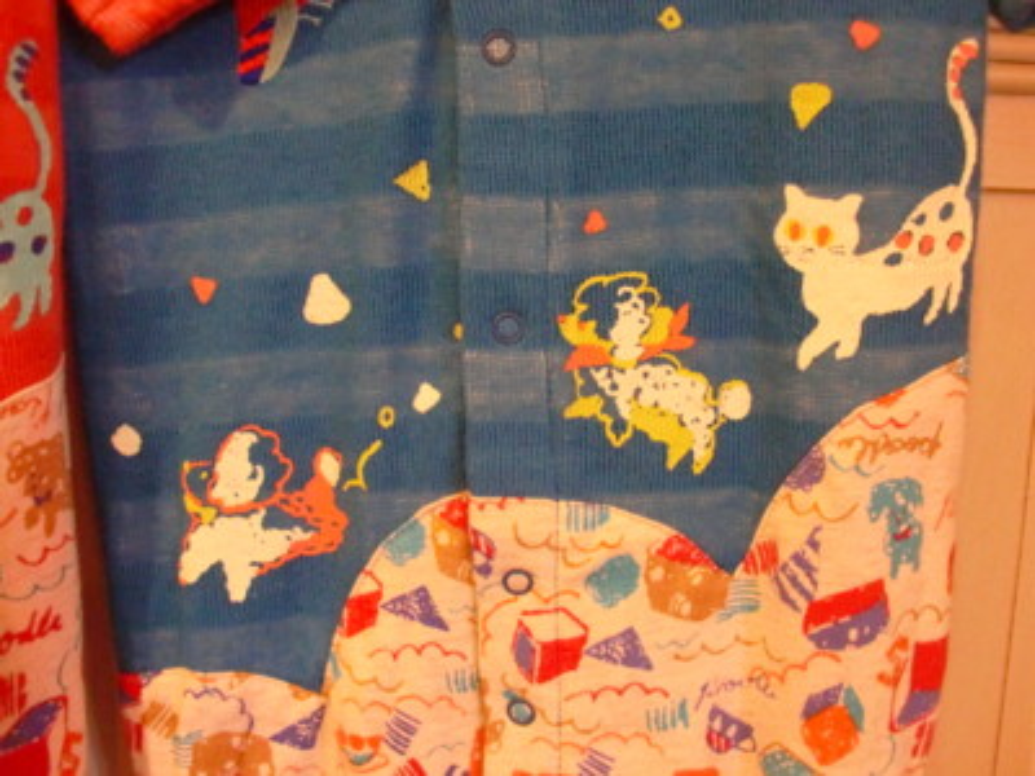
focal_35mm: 36
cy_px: 388
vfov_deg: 39.7
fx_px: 1076
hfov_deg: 51.4
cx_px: 518
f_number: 2.8
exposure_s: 1/60
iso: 800
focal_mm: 6.3
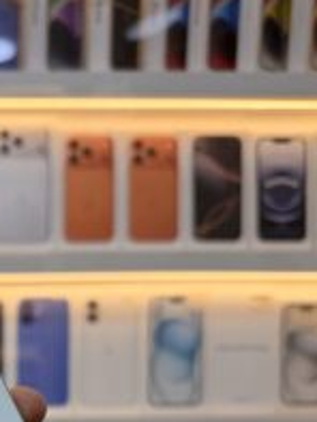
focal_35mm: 61
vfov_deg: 28.3
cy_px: 484
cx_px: -61
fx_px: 744
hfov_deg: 22.2
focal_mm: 6.76
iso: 80
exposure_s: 1/563
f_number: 1.78
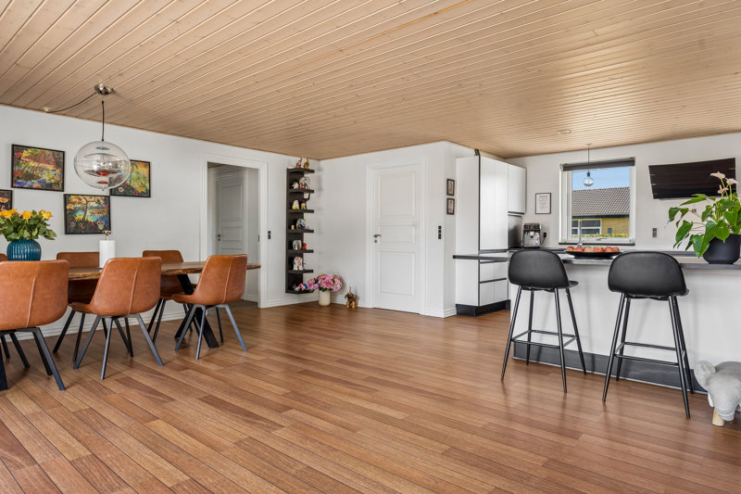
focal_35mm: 21
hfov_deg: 81.2
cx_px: 370
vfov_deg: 59.5
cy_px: 247
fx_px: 432
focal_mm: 21
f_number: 8
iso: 200
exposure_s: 1/8
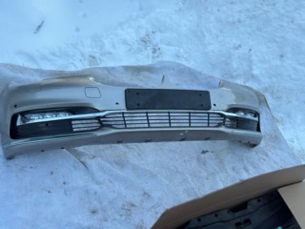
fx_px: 308
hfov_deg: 52.6
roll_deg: -17.3
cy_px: 114
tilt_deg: -43.3
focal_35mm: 35
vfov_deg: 40.7
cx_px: 152
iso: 100
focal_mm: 6.76
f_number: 1.78
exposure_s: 1/94
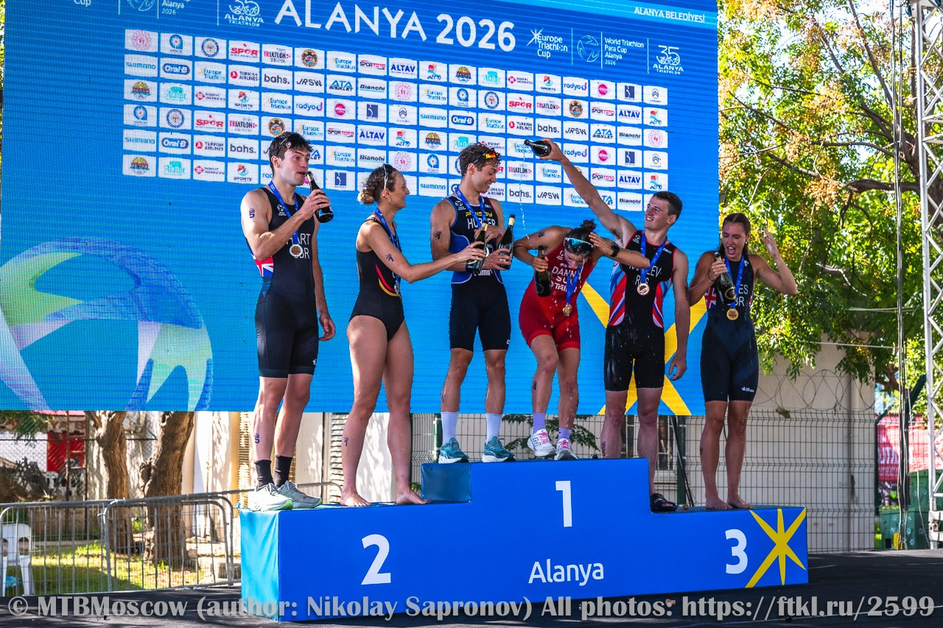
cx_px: 472
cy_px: 314
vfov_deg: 23.4
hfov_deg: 34.5
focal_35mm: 58
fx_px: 1519
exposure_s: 1/320
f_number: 6.3
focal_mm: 58
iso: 250
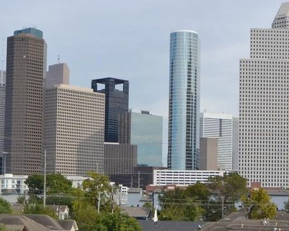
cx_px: 160
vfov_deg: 18.4
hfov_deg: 23.0
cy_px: 168
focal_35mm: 83
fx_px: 710
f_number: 8
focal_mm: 24
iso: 100
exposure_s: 1/250
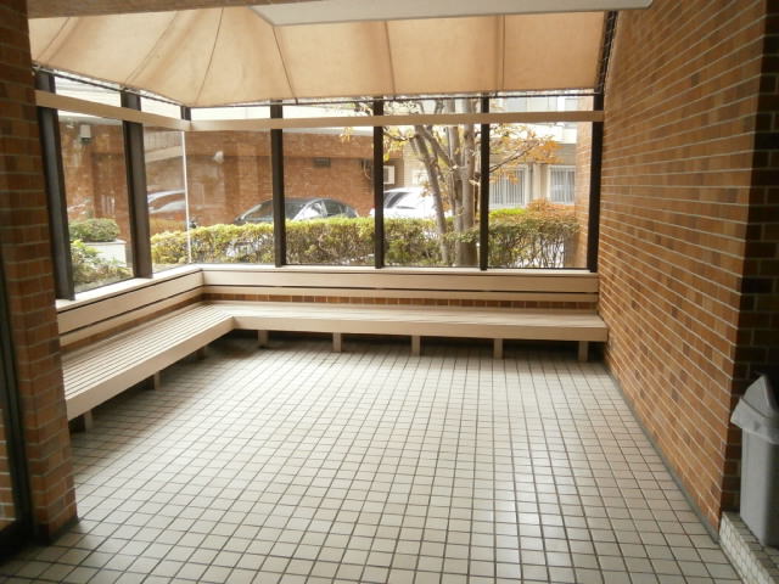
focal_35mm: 26
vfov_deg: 53.1
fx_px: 585
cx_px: 390
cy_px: 292
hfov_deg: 67.3
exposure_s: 1/250
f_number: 2.8
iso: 500
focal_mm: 4.7
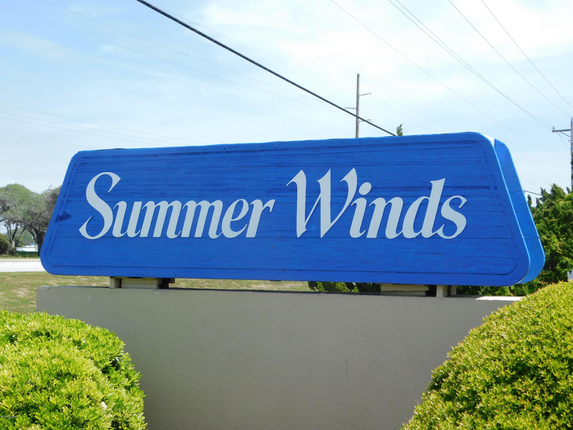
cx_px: 286
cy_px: 215
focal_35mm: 51
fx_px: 844
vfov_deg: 28.6
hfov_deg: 37.5
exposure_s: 1/800
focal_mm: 9
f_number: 3.8
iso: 125
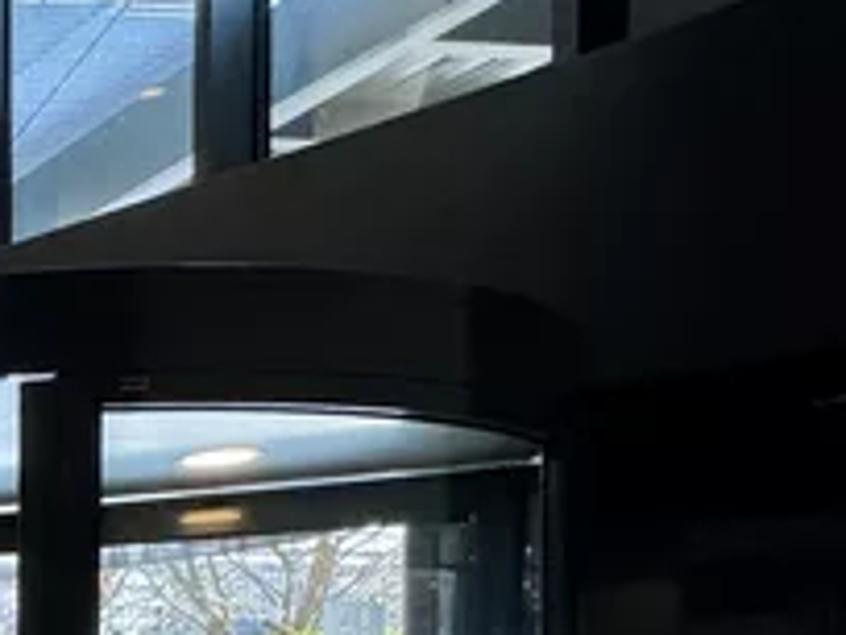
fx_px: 1344
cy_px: 760
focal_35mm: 55
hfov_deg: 19.9
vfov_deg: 24.2
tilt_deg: -1.0
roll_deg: -0.5
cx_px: -805
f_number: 2.2
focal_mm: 2.22
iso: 250
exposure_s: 1/100
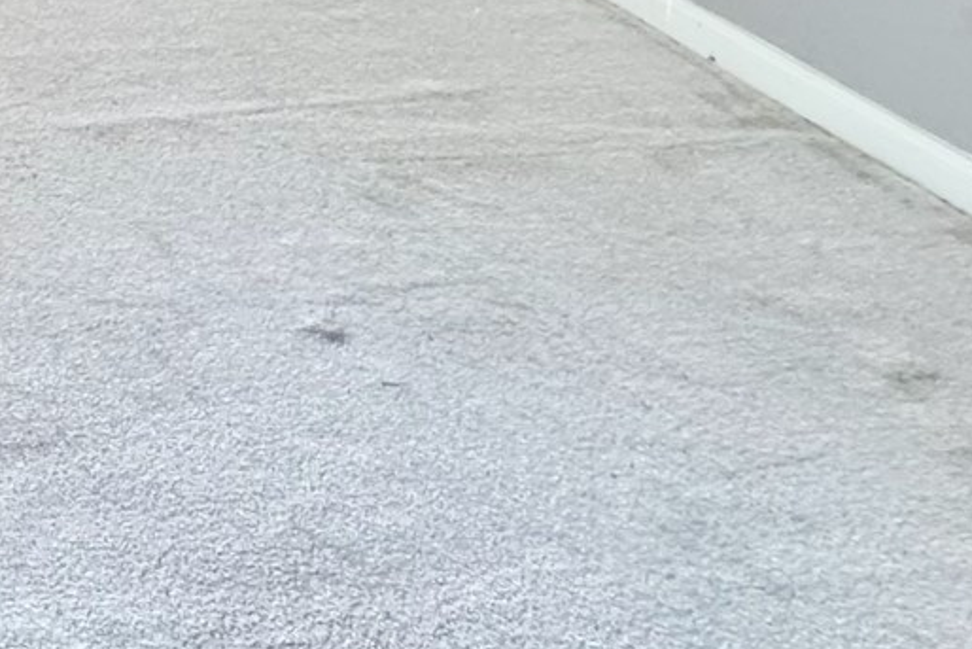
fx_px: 1566
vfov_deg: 18.5
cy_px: -510
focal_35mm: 58
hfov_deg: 21.8
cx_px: -775
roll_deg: +4.3
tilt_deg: -11.3
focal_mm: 2.22
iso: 200
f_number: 2.2
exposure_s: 1/60
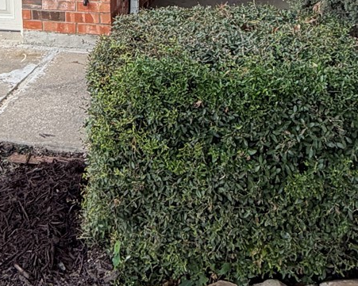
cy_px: -91
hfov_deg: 30.0
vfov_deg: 22.0
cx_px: 91
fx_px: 657
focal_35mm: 62
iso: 40
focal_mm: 2.22
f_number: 2.2
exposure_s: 1/134
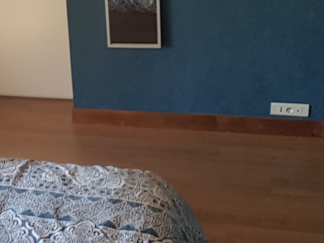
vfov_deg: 24.9
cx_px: 27
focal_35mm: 57
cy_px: 22
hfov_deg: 32.0
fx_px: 533
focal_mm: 2.1
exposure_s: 1/33
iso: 50
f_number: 1.7
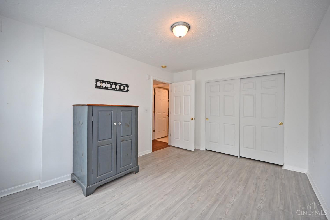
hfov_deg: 104.3
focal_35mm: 14
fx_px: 128
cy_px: 110
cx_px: 165
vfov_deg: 81.2
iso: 200
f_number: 4.5
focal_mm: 14
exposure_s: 1/80
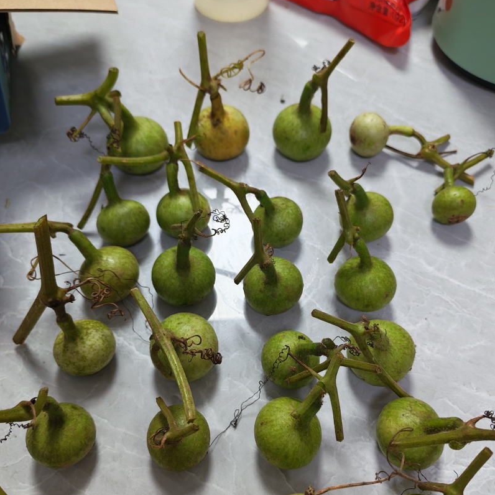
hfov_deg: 51.1
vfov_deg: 51.0
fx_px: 518
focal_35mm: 32
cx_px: 248
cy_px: 275
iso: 1250
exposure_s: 1/50
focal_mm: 6.12
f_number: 1.9
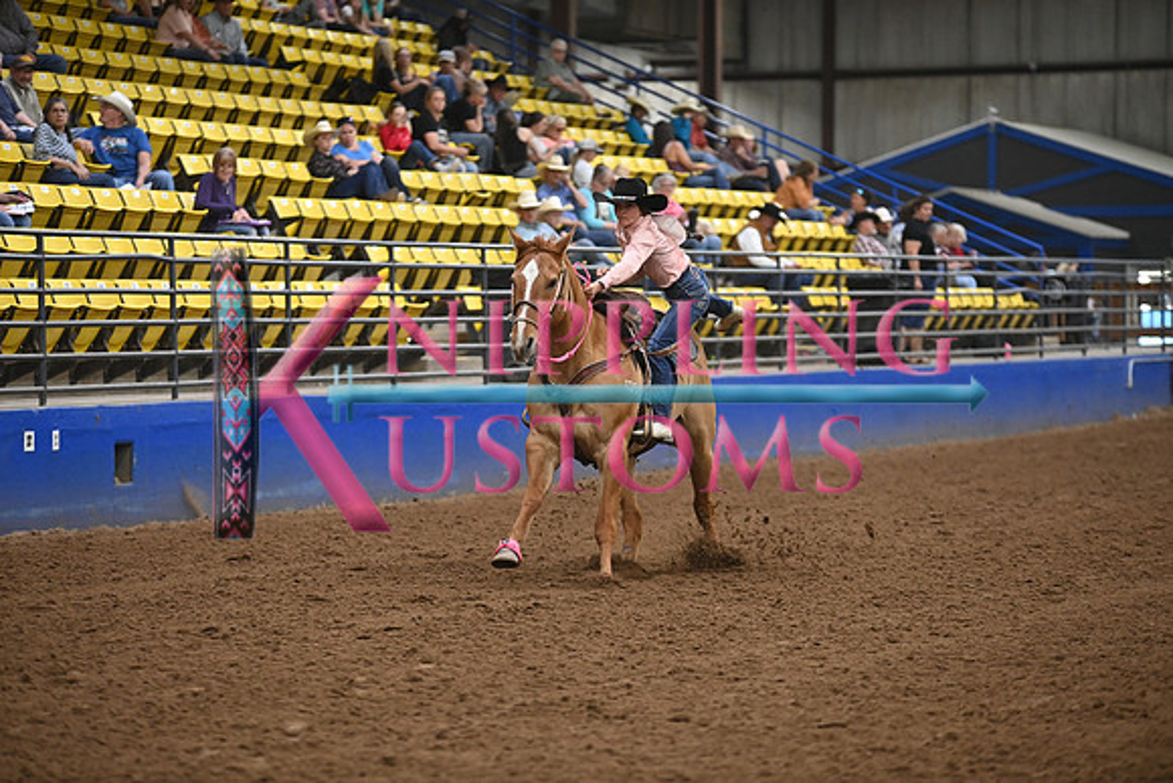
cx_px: 586
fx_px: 4888
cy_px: 392
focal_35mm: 150
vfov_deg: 9.2
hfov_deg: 13.7
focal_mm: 150
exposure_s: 1/500
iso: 4000
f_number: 2.8
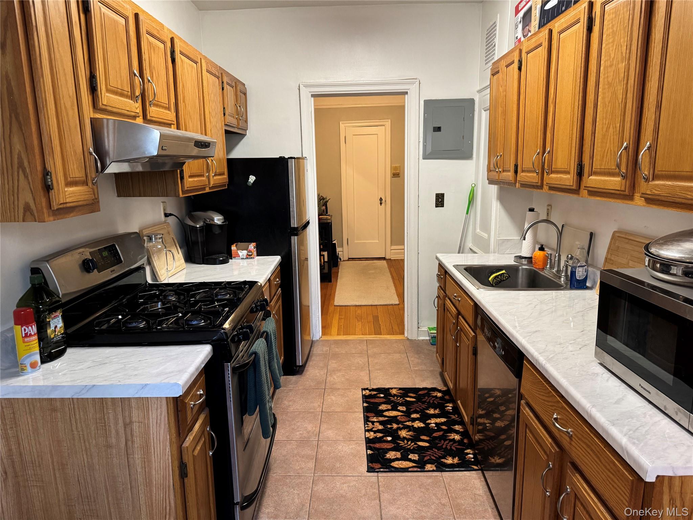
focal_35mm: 24
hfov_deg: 71.6
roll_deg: +0.9
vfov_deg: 56.8
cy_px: 260
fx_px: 480
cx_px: 346
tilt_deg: -12.2
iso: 320
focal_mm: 6.76
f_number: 1.78
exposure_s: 1/60
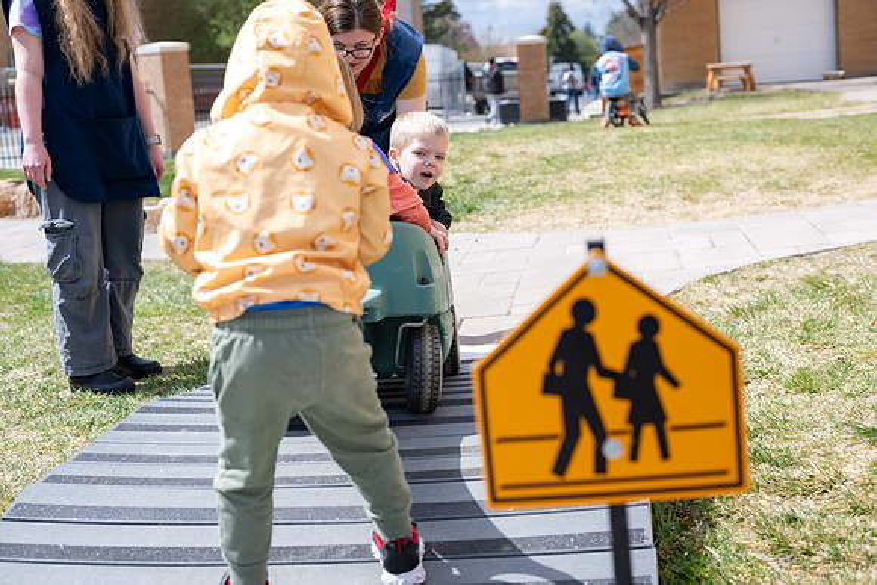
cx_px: 438
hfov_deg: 39.6
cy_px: 292
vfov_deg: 27.0
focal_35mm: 50
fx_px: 1218
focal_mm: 50
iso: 100
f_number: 4
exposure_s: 1/640
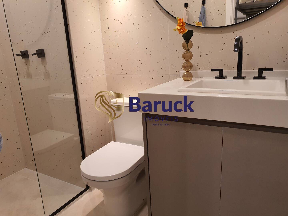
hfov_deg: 67.3
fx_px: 216
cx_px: 144
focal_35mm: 26
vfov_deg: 53.1
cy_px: 108
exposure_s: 1/60
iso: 200
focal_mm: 4.3
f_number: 1.5
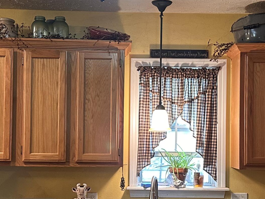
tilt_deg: +1.2
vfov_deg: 21.5
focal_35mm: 68
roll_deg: -1.0
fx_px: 521
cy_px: 129
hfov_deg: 28.6
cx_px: 140
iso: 500
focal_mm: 6.86
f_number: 1.78
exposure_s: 1/60
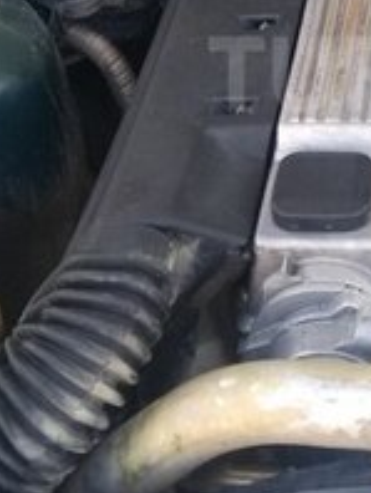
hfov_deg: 19.6
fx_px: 998
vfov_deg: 27.0
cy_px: 73
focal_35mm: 70
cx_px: 463
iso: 182
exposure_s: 1/100
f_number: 2
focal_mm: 3.57
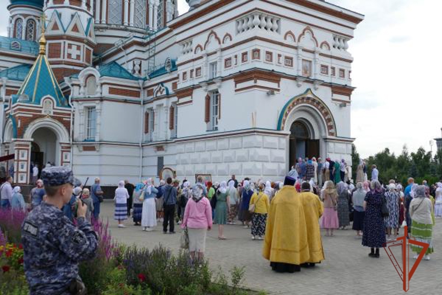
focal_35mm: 39
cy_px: 148
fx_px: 479
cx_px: 221
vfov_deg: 34.2
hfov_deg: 49.6
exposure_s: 1/800
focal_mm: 14.24
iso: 125
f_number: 3.1
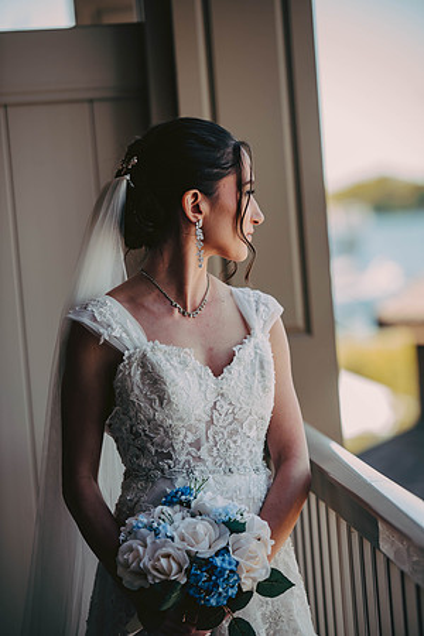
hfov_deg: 10.2
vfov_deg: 15.2
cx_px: 212
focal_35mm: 135
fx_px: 2385
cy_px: 318
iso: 320
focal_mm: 135
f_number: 2.8
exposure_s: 1/640
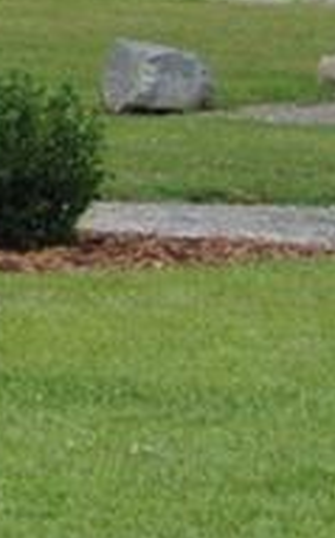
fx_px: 5768
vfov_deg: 5.3
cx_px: -2294
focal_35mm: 394
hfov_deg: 2.8
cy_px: -434
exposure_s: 1/200
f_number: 5.6
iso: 100
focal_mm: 24
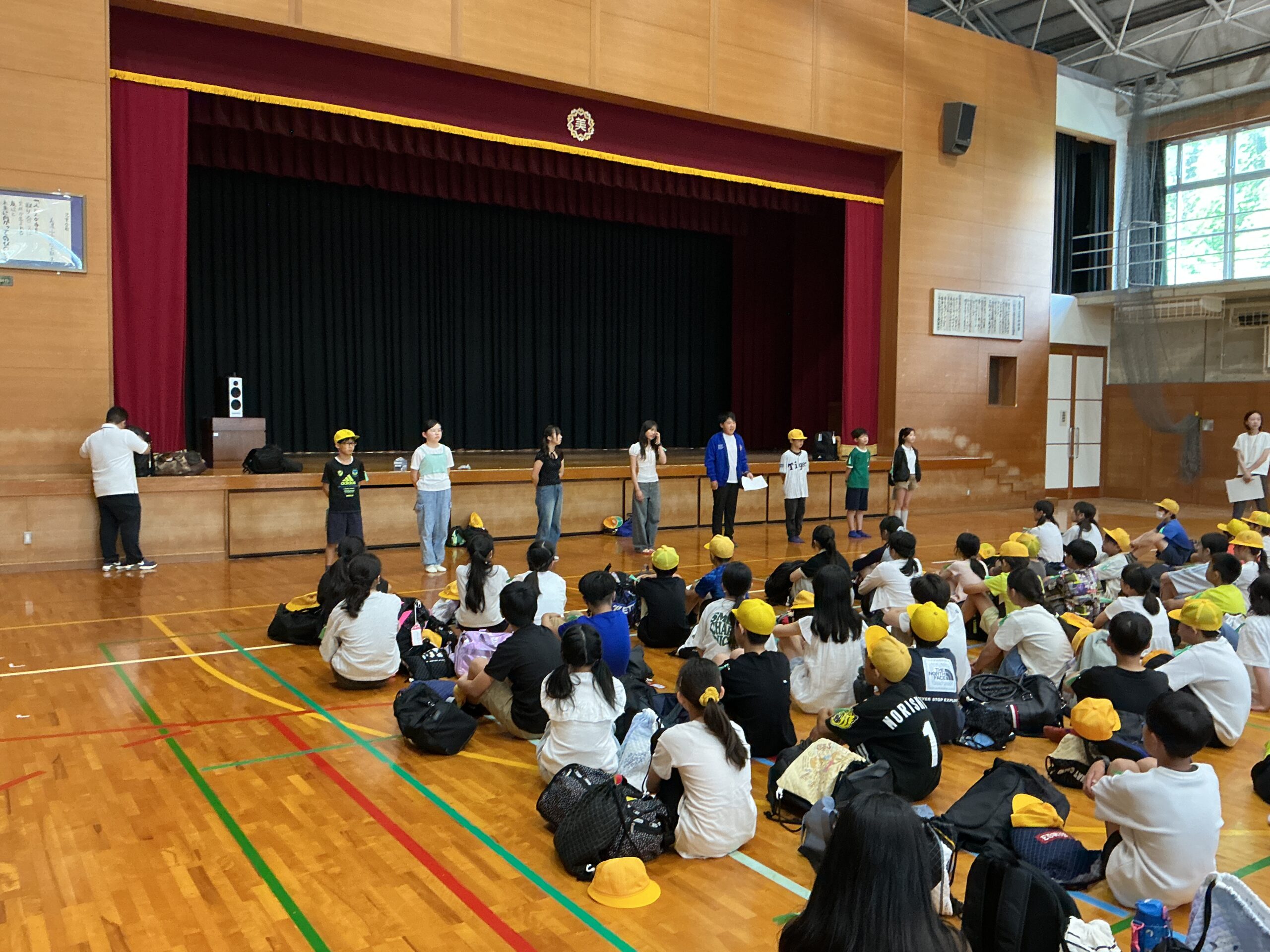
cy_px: 476
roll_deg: -0.3
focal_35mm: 29
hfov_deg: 61.7
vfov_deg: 48.2
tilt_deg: -5.1
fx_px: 1064
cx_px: 635
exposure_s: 1/50
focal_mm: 3
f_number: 1.8
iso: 200
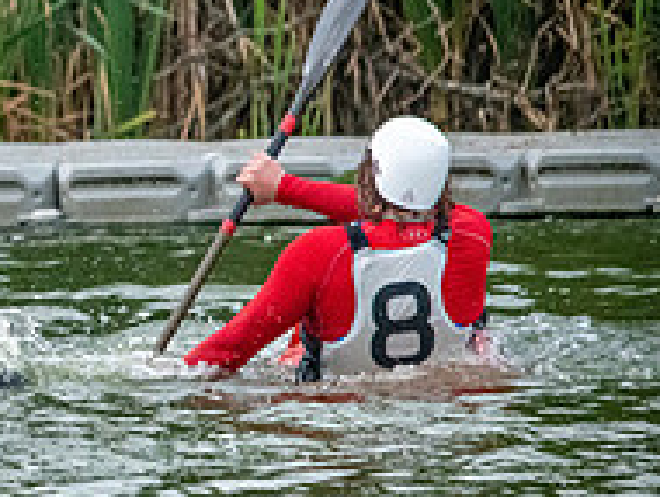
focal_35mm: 1257
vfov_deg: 1.2
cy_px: 366
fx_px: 23997
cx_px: -279
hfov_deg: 1.6
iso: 5000
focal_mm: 400
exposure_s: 1/2000
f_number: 5.6
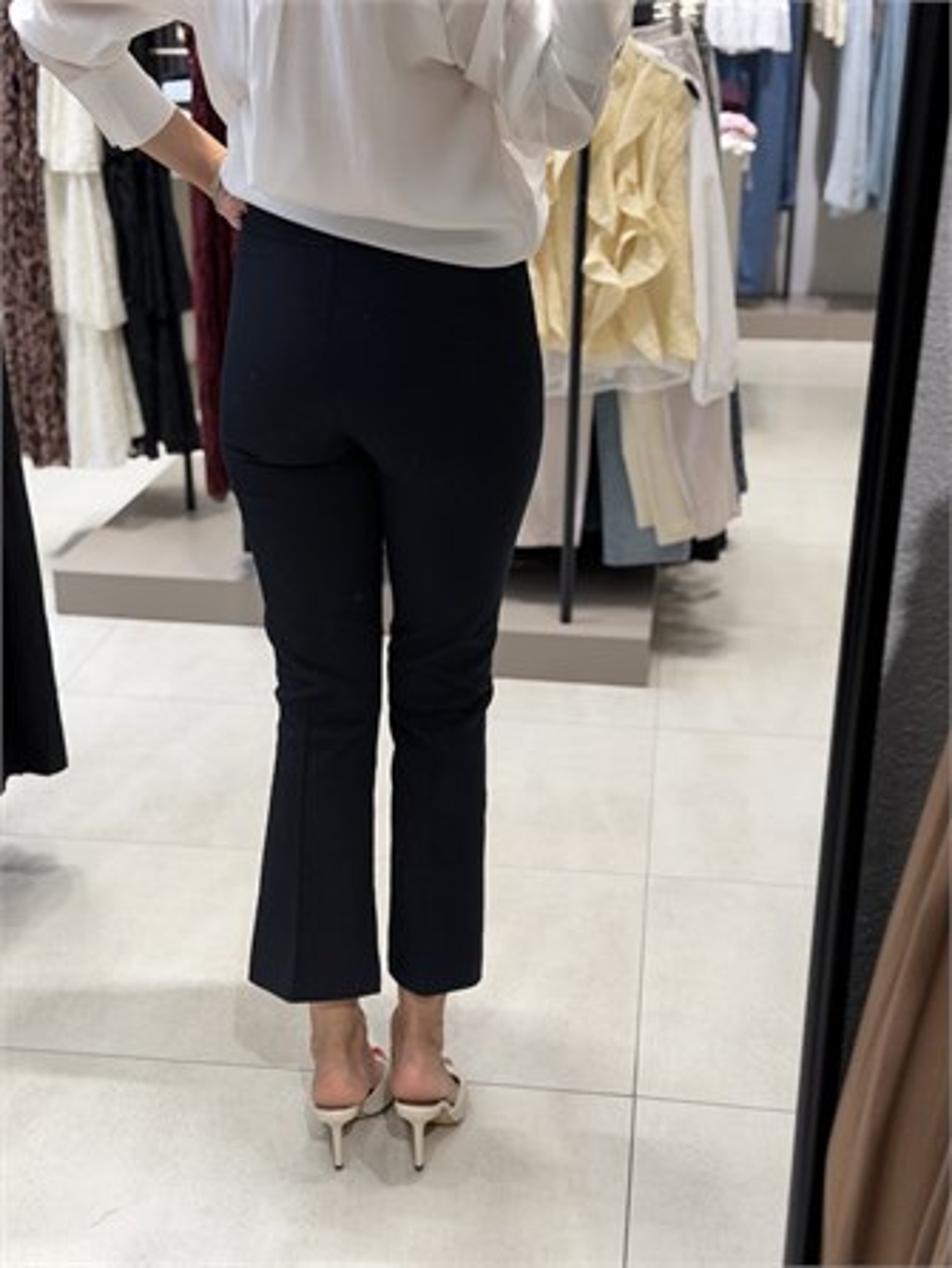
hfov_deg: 30.3
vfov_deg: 39.6
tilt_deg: -36.8
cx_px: 476
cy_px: 634
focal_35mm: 48
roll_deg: +0.2
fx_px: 1758
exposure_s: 1/121
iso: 50
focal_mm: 6.76
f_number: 1.78
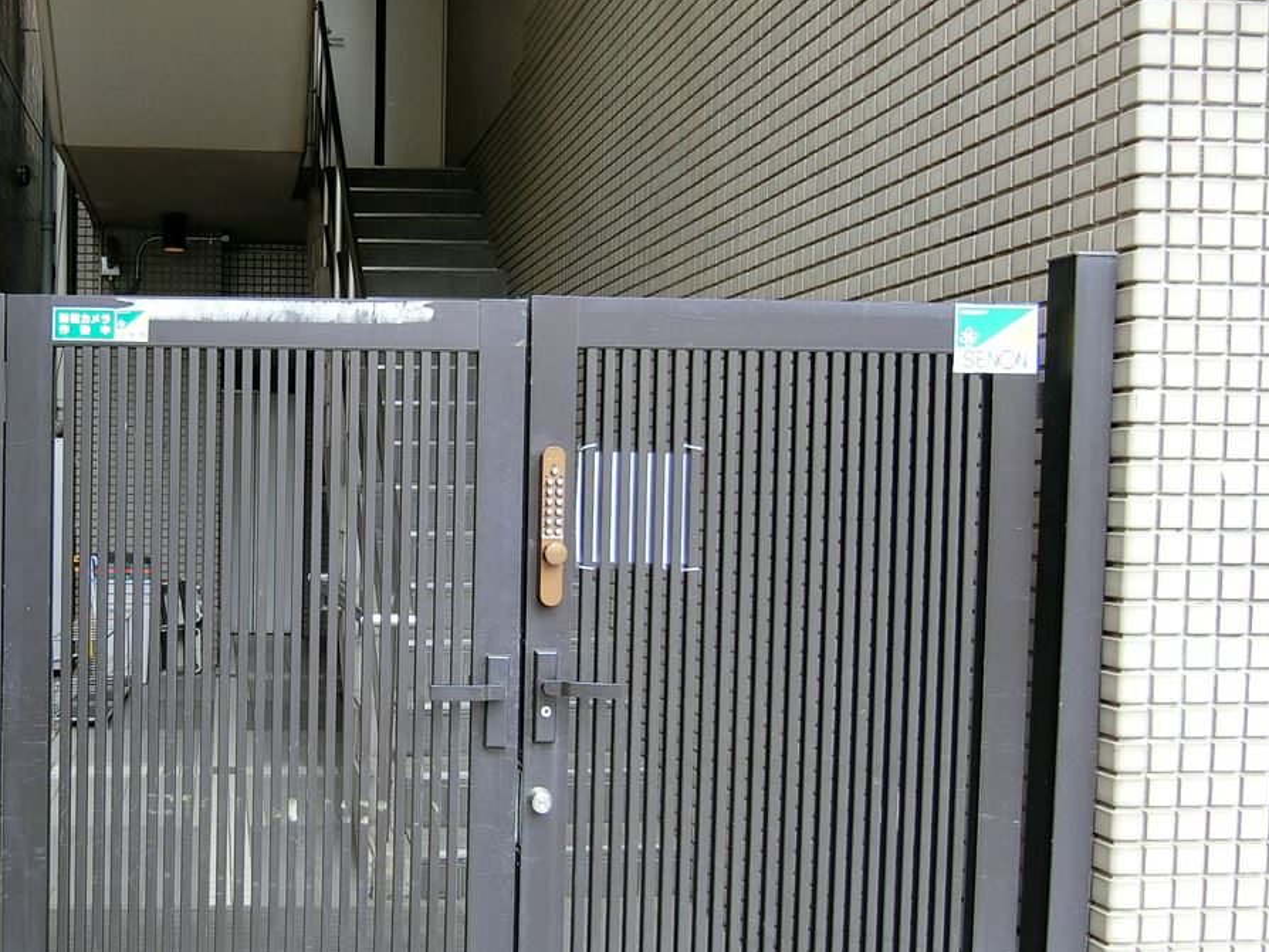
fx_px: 1247
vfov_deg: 41.7
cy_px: 550
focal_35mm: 34
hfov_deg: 51.1
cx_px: 284
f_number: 2.7
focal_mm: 4.06
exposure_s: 1/125
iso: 100
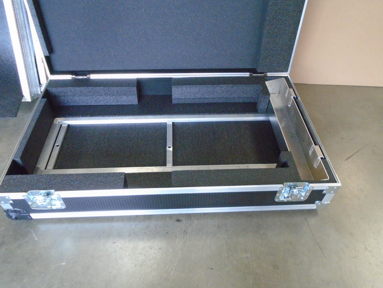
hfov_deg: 67.3
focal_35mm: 26
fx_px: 288
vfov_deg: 53.1
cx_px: 192
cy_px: 144
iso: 800
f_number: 3.2
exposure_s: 1/60
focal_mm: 4.6
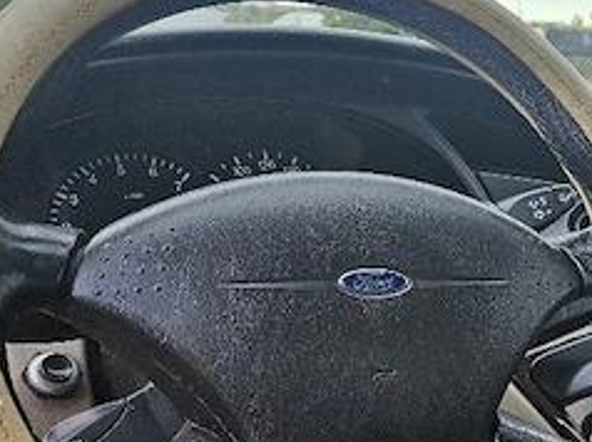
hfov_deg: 30.1
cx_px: 642
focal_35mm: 58
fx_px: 991
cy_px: 320
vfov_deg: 25.0
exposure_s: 1/182
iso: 80
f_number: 1.8
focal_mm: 5.4
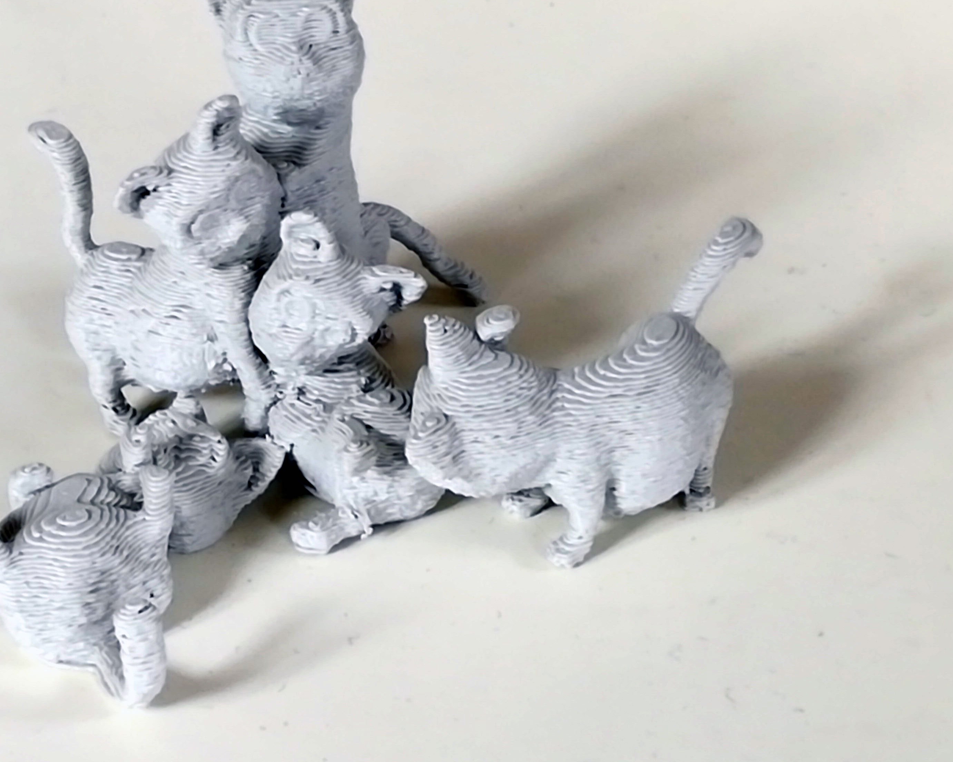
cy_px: 306
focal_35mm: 115
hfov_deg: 16.7
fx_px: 3243
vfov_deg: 13.4
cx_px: 304
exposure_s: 1/33.3
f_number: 2.2
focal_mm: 3.83
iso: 320
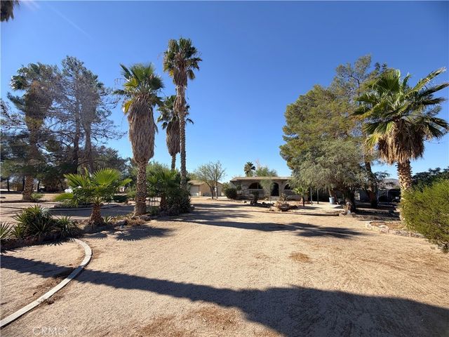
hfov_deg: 102.1
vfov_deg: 85.7
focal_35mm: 14
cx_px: 224
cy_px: 168
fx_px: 182
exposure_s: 1/770
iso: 25
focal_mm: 2.22
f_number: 2.2
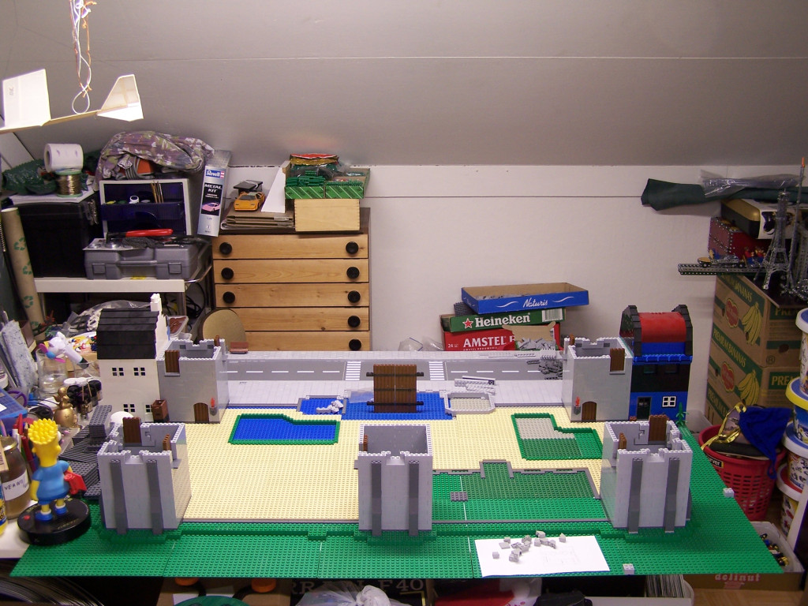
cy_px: 303
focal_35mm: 40
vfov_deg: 36.0
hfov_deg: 46.8
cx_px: 404
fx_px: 934
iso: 80
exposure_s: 1/8
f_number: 2.8
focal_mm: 6.7
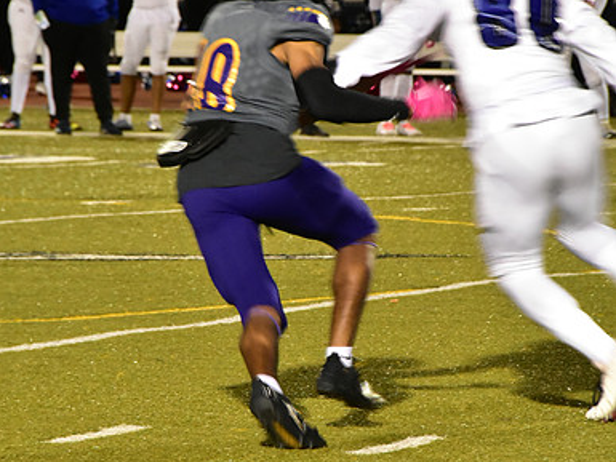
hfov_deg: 4.6
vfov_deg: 3.4
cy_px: 240
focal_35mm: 435
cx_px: 308
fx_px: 7743
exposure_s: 1/60
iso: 7200
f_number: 11
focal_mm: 200
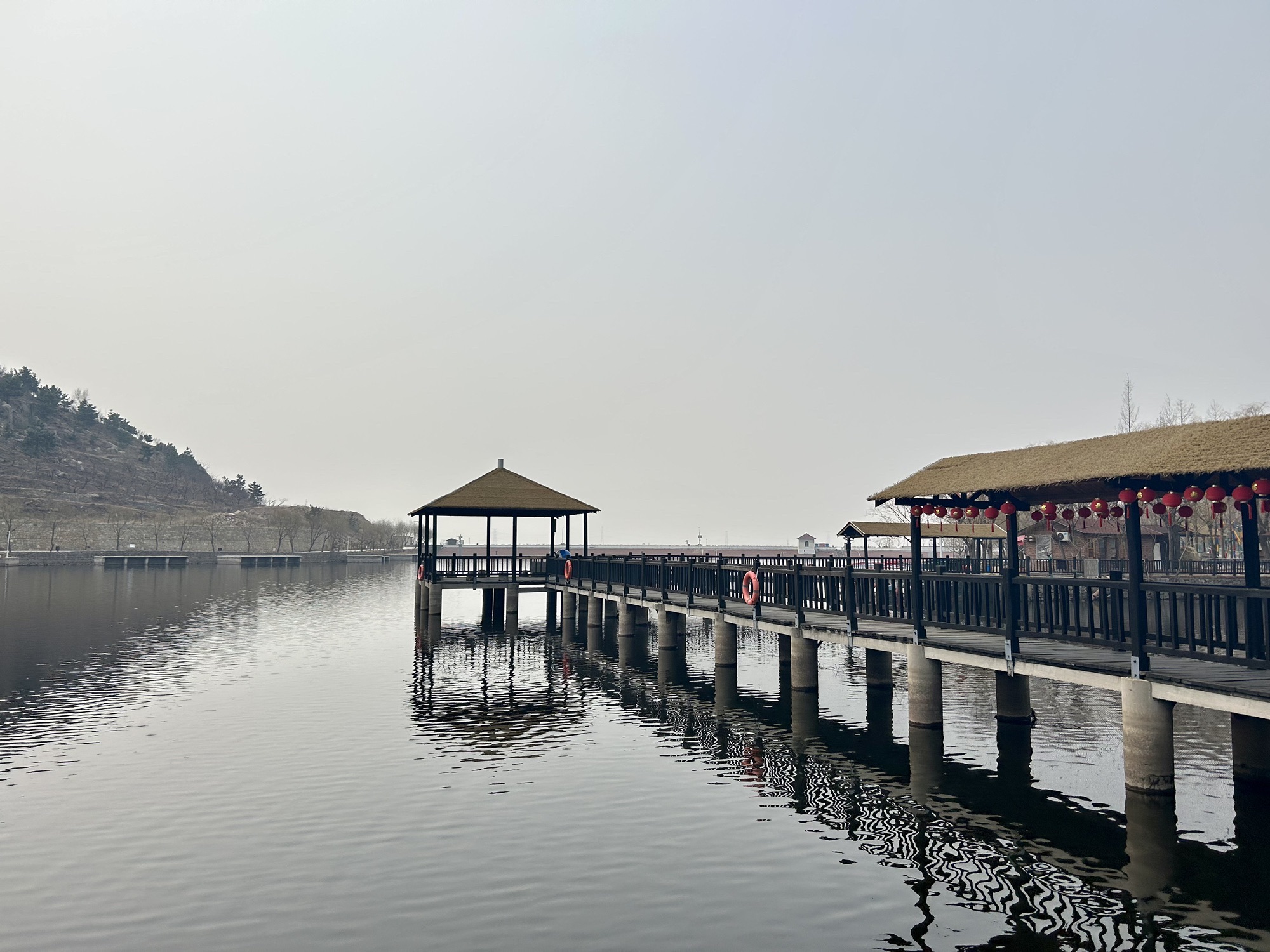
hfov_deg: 67.3
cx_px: 635
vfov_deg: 53.1
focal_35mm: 26
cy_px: 476
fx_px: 954
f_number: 1.5
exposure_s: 1/8000
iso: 50
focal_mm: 5.7
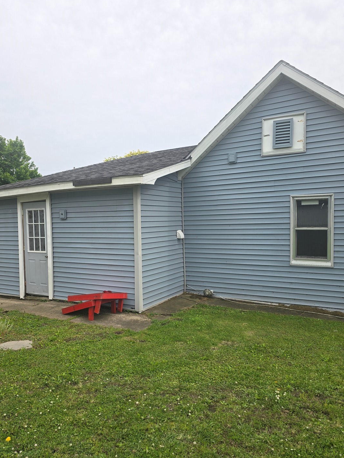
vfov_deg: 67.2
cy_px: 244
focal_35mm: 26
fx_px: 344
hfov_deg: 53.1
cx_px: 162
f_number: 1.7
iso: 12
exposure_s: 1/374
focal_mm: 6.3
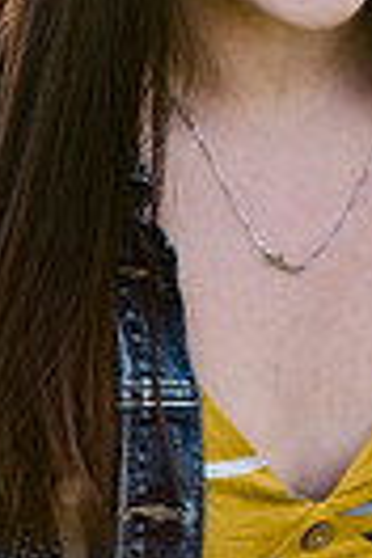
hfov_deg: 4.8
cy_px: 97
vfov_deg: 7.1
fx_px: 4479
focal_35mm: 289
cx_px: 194
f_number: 2.8
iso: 400
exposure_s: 1/640
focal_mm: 85
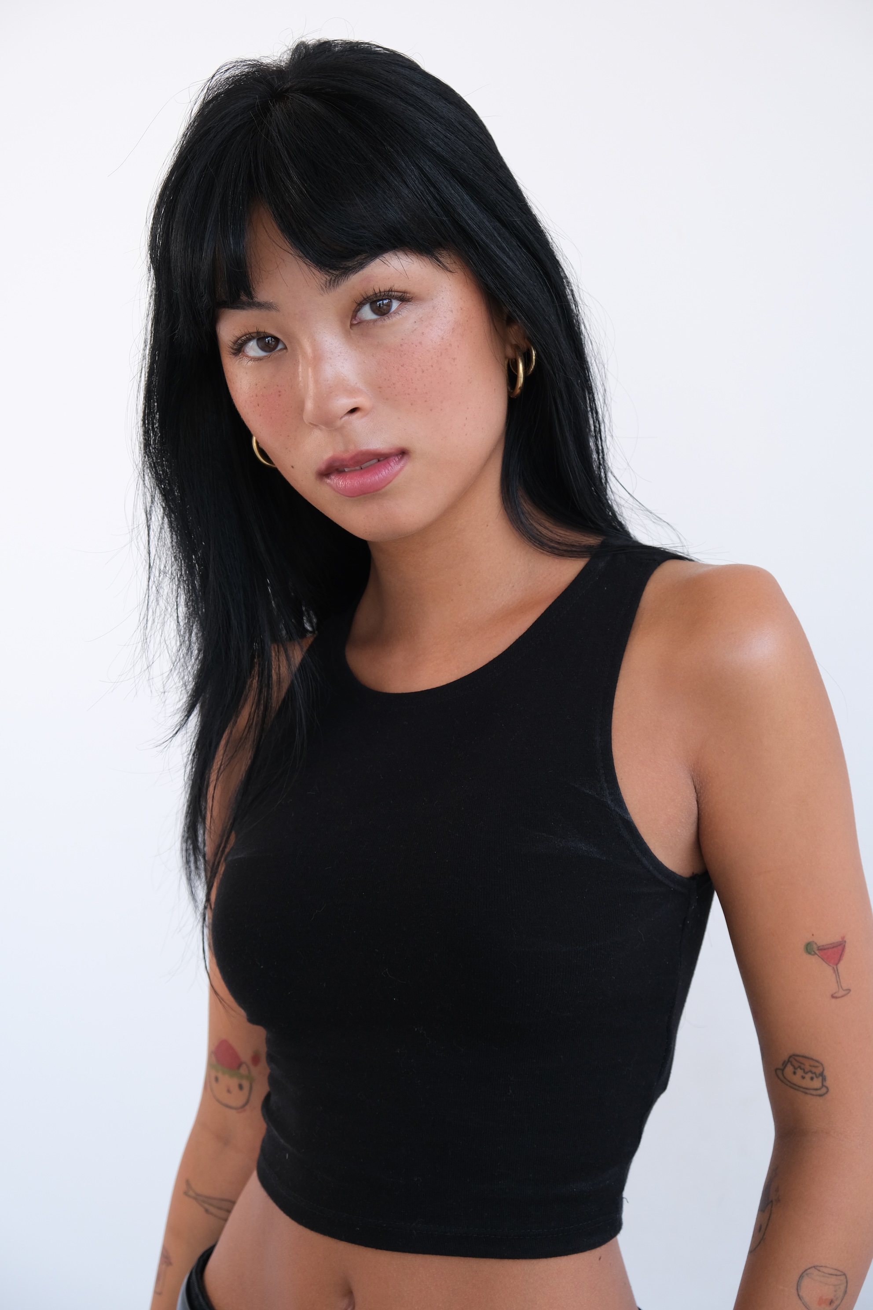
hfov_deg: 23.0
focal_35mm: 59
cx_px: 436
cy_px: 655
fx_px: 2146
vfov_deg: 33.9
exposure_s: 1/125
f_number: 4.5
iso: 500
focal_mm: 39
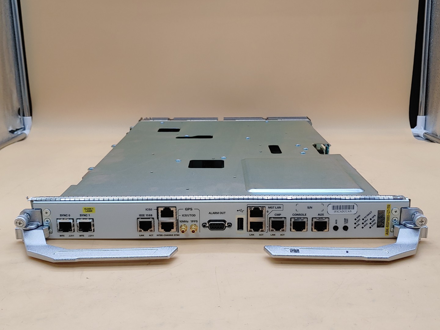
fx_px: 496
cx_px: 220
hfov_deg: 47.9
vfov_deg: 36.8
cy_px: 165
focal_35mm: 39
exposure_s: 1/134
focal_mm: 4.36
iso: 50
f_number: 1.8
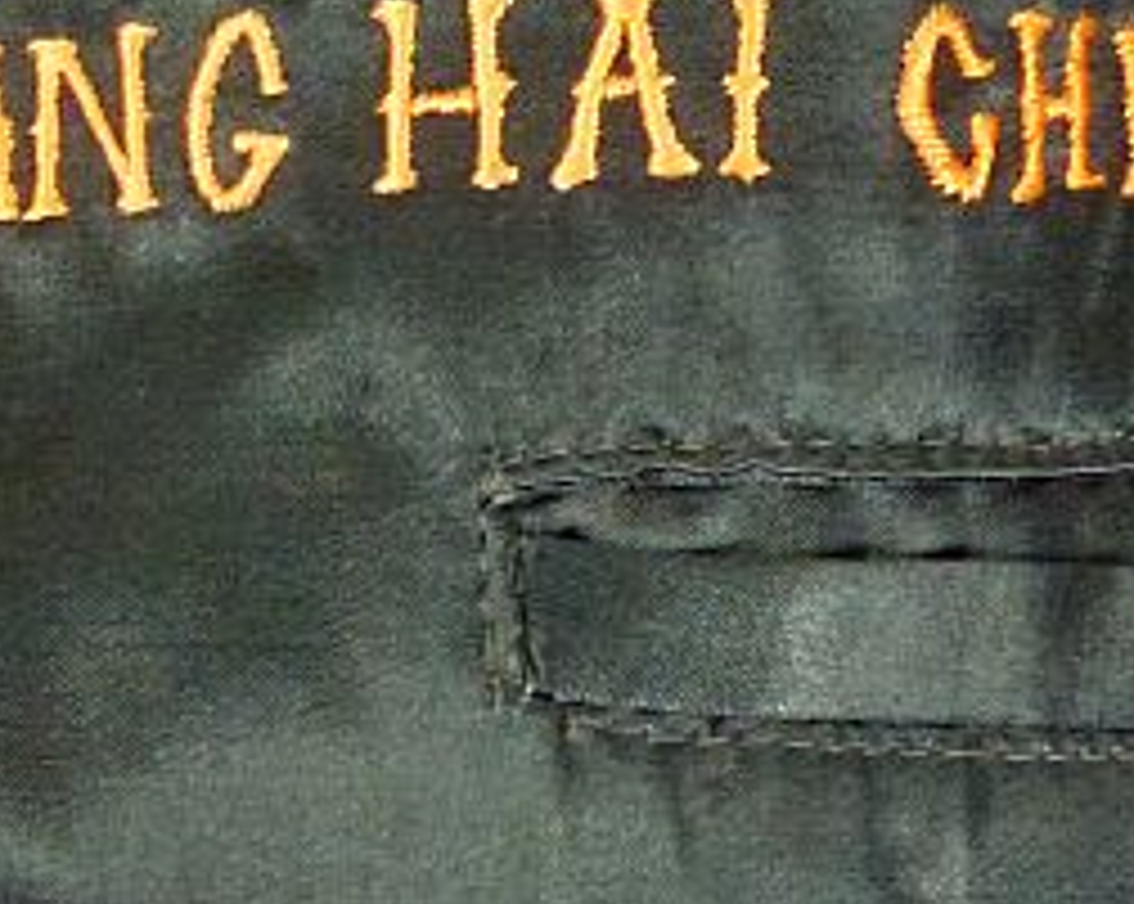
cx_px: 288
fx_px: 5096
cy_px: 819
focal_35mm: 152
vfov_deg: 10.1
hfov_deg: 12.7
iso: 800
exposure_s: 1/60
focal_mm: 8.7
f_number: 4.1
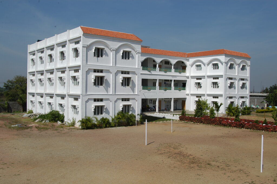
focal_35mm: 36
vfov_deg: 36.8
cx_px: 138
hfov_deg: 53.2
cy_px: 92
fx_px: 277
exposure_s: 1/500
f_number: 11
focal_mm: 24
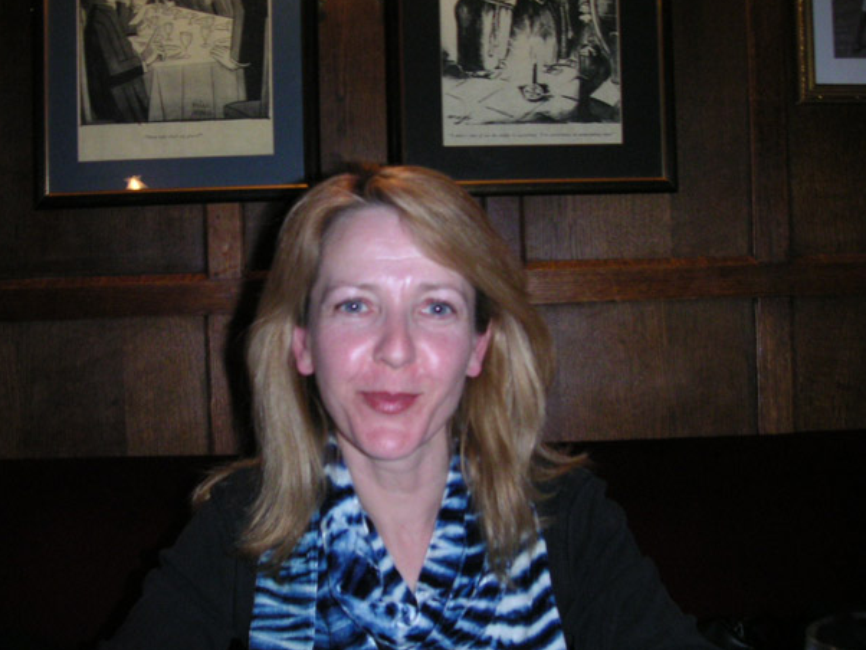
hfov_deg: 45.7
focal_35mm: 41
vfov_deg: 35.2
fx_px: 1026
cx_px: 417
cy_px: 331
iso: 160
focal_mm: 6
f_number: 2.8
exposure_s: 1/45
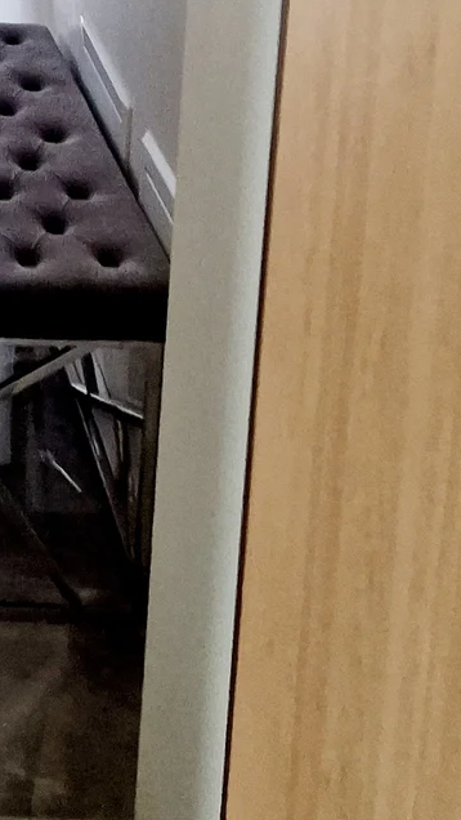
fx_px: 1824
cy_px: -193
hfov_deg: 13.3
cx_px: -310
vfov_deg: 23.0
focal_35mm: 84
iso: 400
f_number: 1.8
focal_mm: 6.4
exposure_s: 1/100
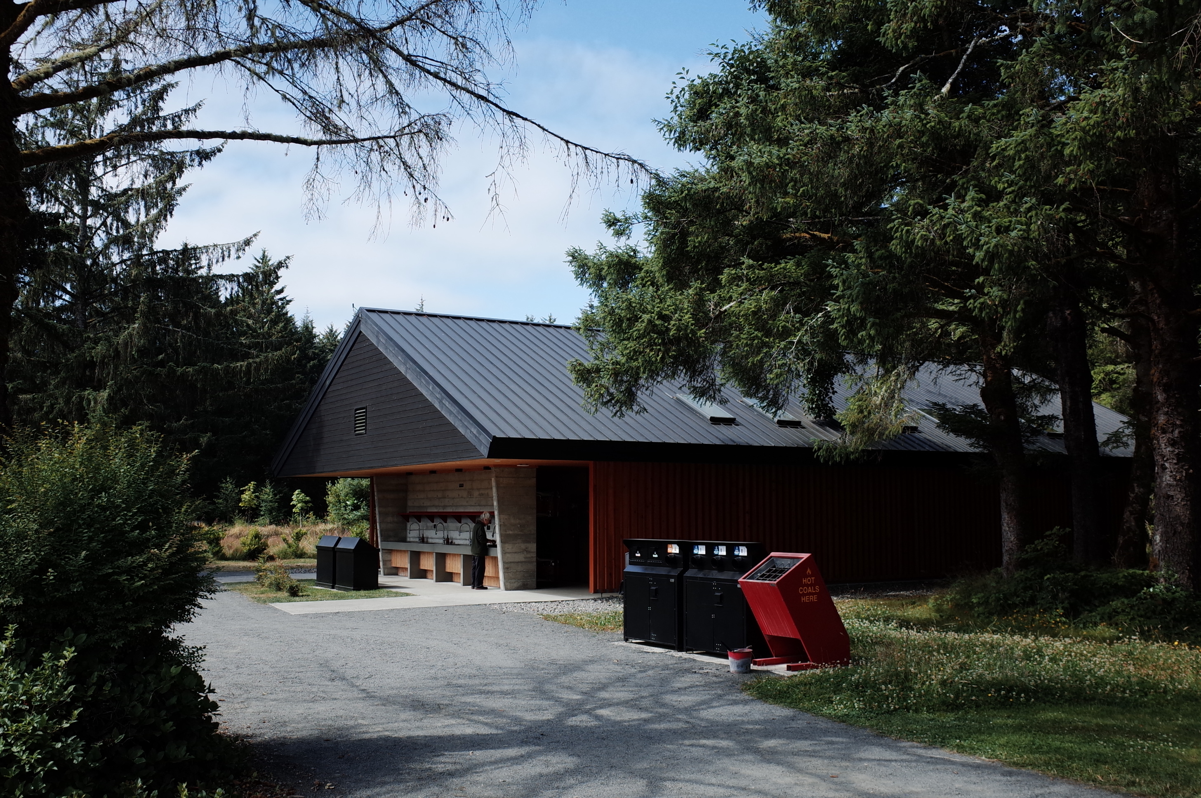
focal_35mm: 35
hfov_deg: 54.5
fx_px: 1167
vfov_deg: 37.8
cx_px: 600
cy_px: 399
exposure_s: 1/350
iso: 100
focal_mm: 18.3
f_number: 5.6
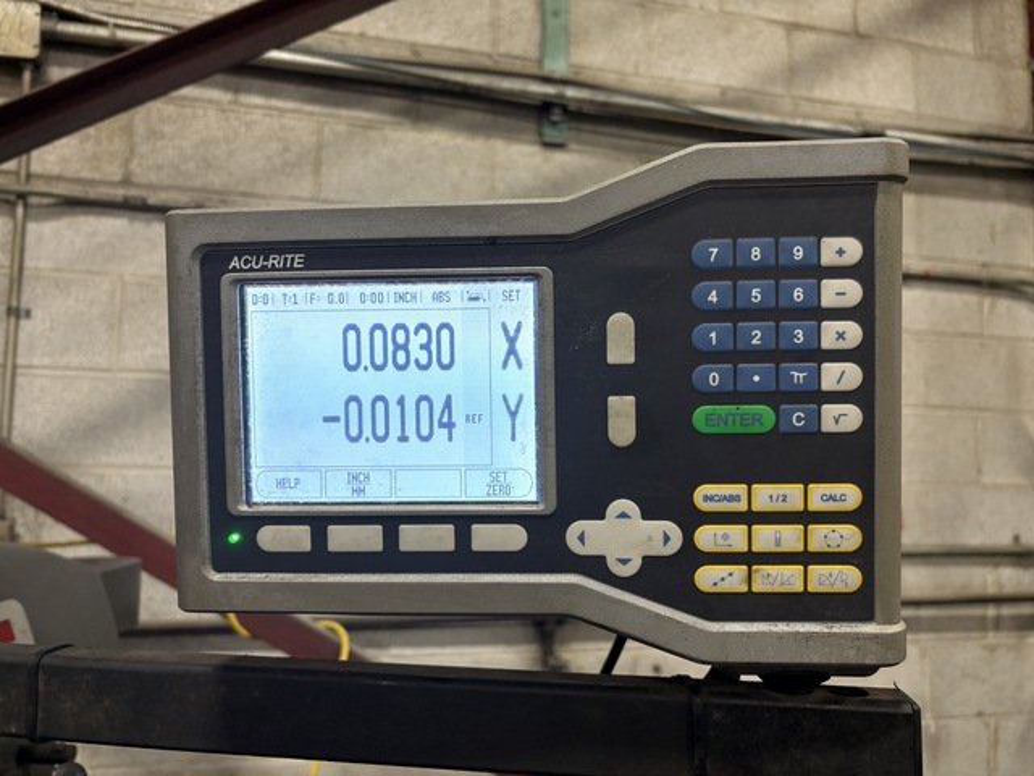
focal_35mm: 26
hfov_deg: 67.3
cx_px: 517
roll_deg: -1.9
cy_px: 388
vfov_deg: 53.1
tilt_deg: +5.3
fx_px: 777
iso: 160
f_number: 1.6
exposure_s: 1/60
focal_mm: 5.96
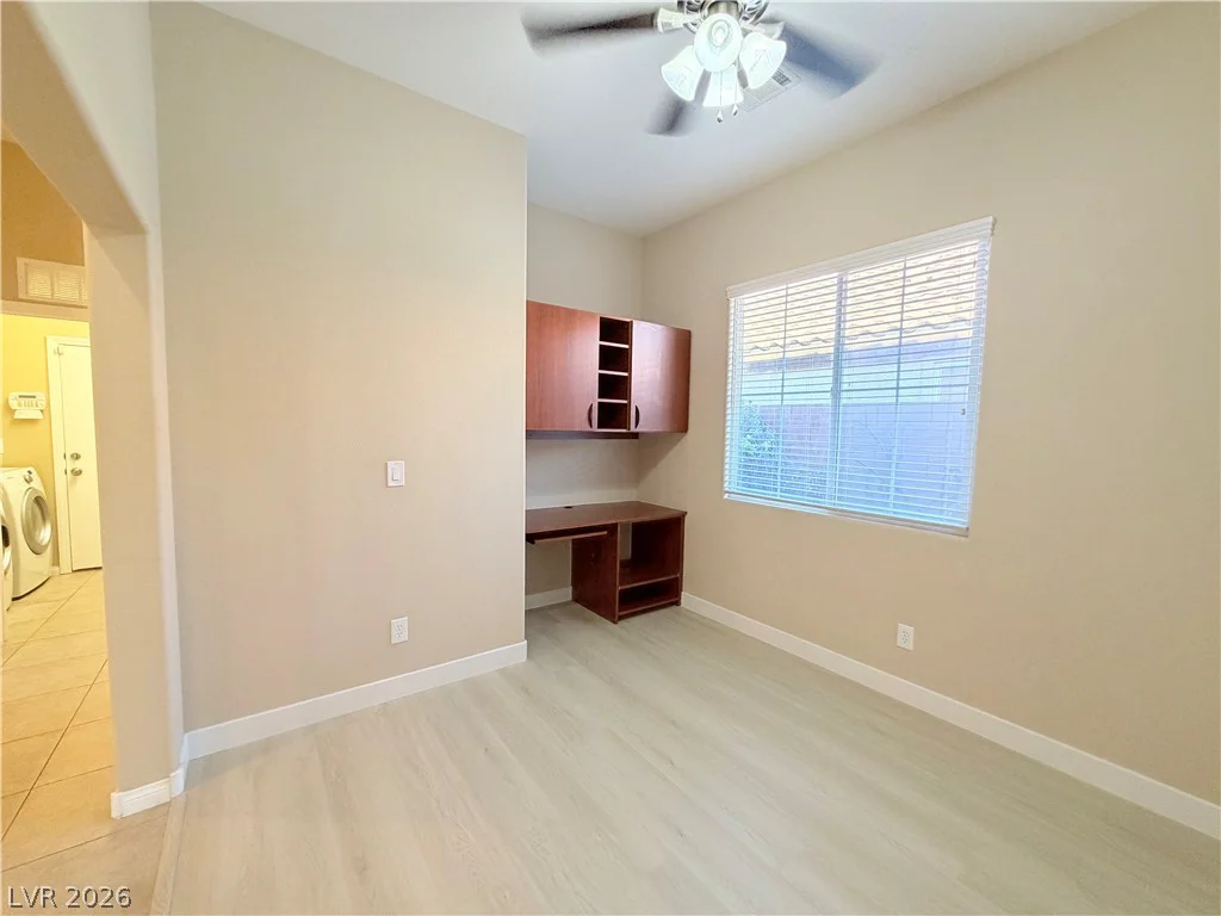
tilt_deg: -4.2
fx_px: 494
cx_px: 610
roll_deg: -0.4
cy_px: 458
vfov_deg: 85.7
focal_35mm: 14
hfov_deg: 102.1
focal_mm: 2.22
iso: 200
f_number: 2.2
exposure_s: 1/60
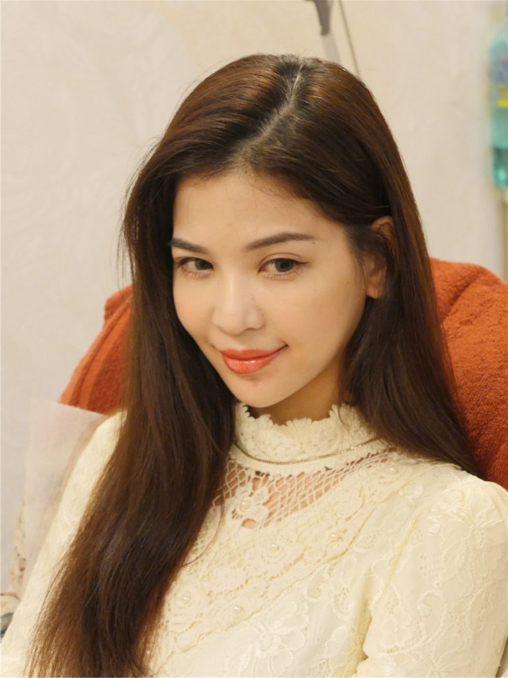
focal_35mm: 110
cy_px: 339
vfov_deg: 17.9
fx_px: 2152
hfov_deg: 13.5
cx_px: 254
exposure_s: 1/30
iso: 3200
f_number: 5.1
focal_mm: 55
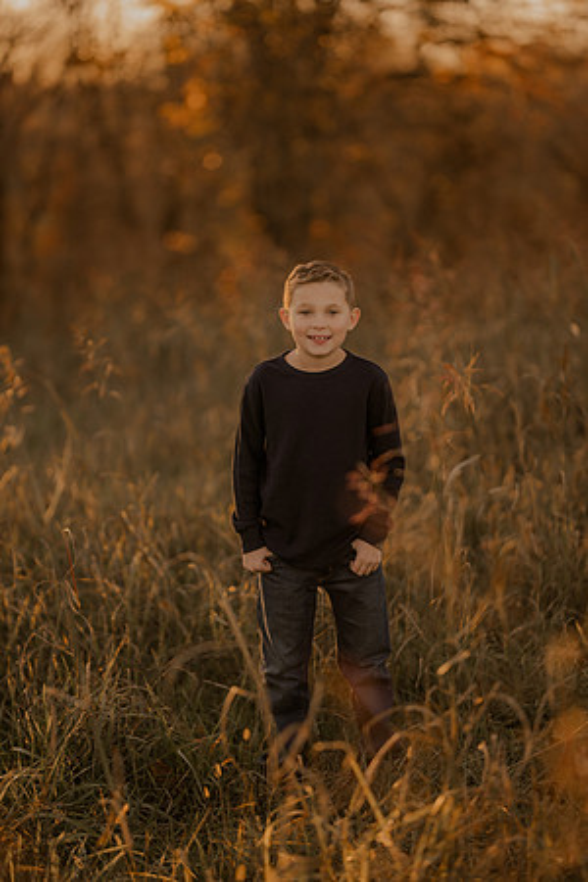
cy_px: 441
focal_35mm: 85
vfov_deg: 23.9
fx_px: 2082
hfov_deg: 16.1
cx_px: 294
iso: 200
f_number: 1.4
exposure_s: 1/1000
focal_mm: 85
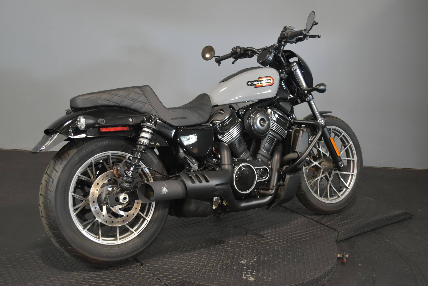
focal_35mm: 39
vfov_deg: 34.2
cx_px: 214
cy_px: 143
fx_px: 464
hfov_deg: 49.5
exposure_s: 1/30
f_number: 4.2
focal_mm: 26
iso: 1250
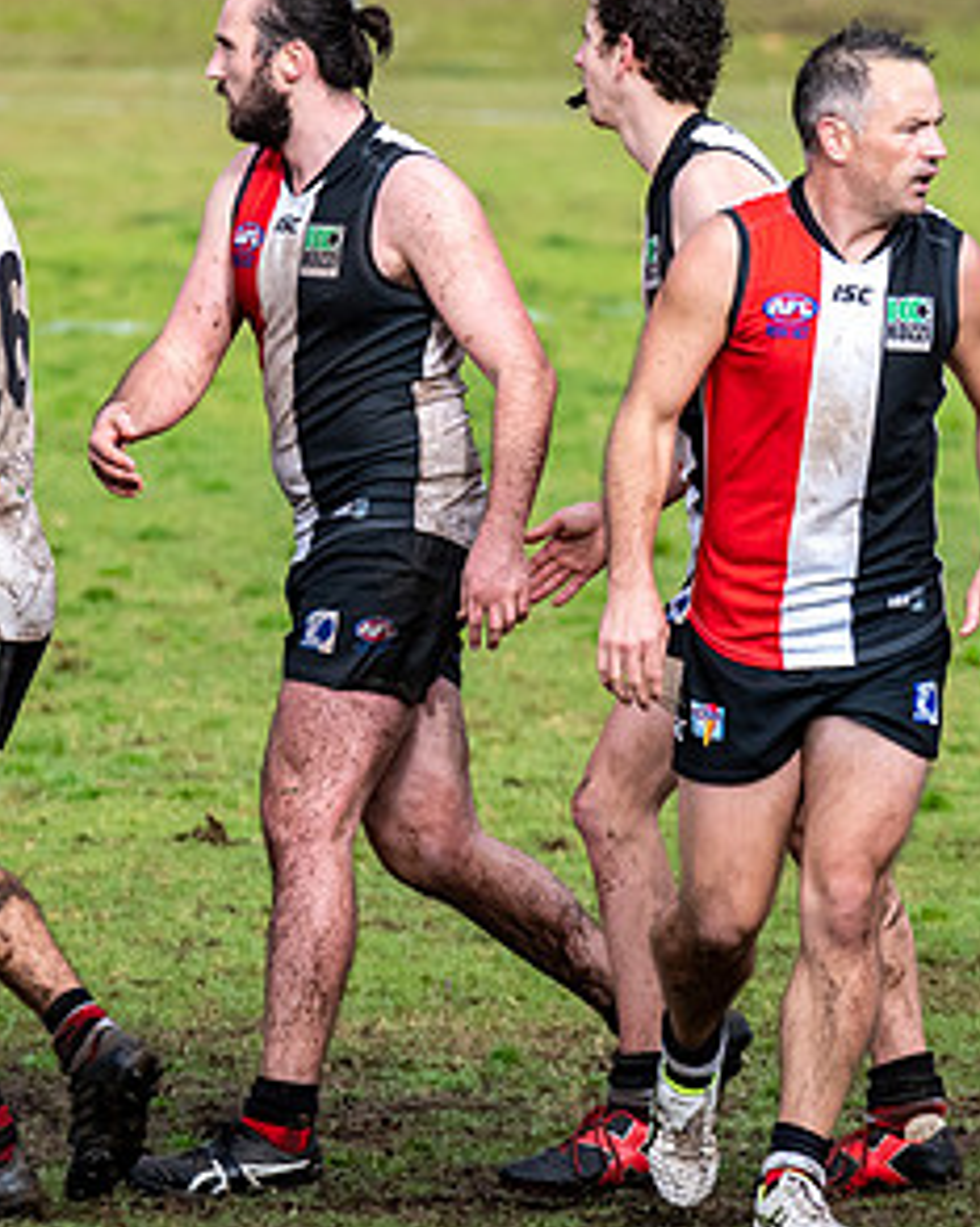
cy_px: 576
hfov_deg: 1.5
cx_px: 507
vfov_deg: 1.9
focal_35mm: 1005
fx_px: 36475
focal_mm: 360
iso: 1250
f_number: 7.1
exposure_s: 1/1600
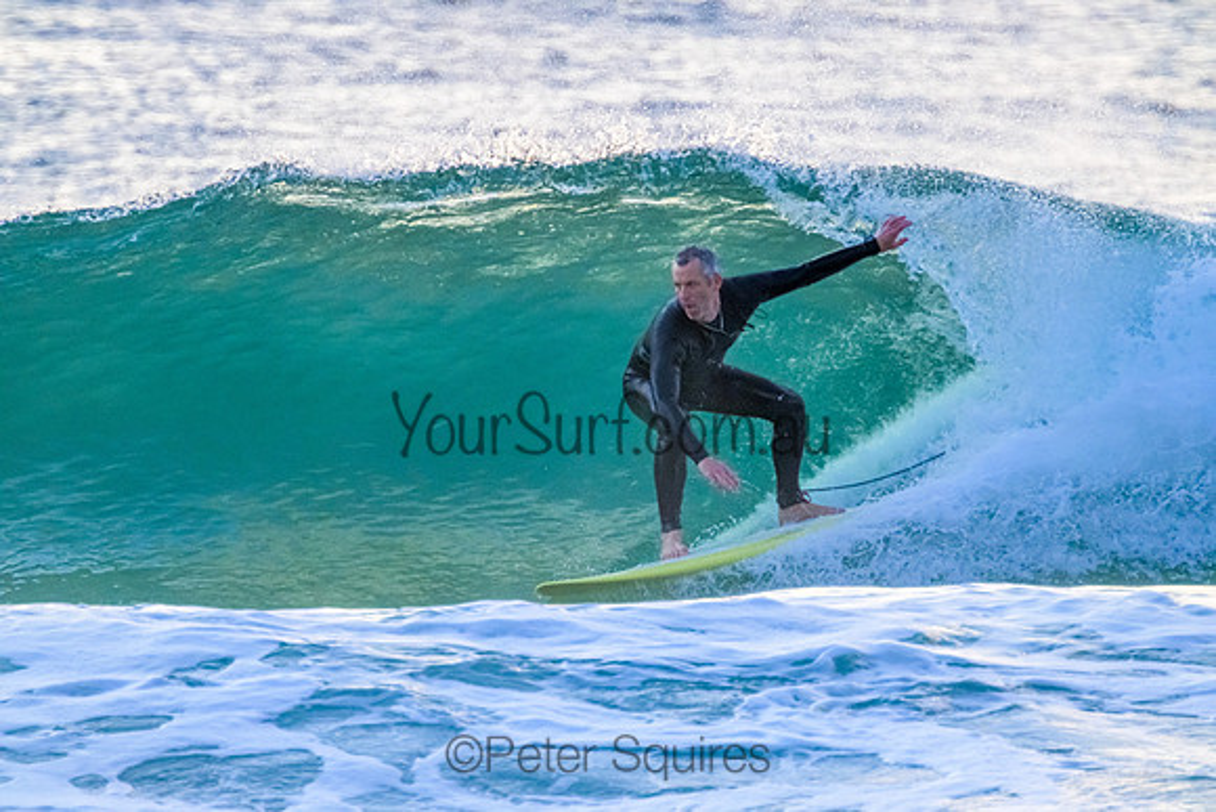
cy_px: 406
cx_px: 608
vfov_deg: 1.7
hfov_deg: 2.6
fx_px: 27027
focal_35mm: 800
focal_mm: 800
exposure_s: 1/1250
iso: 7200
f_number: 11
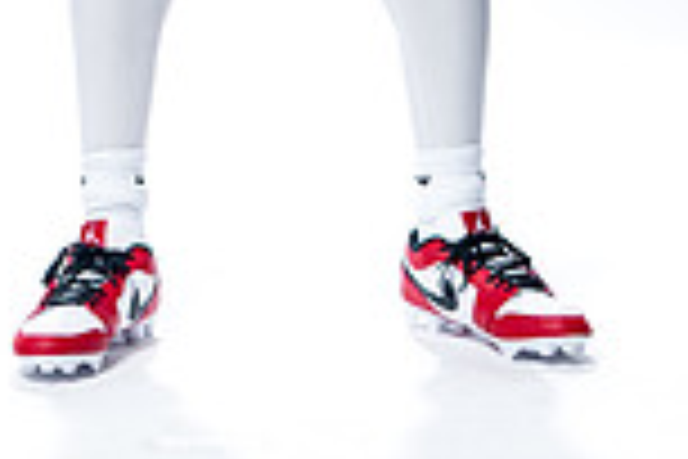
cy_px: -540
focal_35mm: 258
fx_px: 4930
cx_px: 216
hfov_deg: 8.0
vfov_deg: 5.2
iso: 100
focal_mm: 88
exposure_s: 1/250
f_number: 5.6
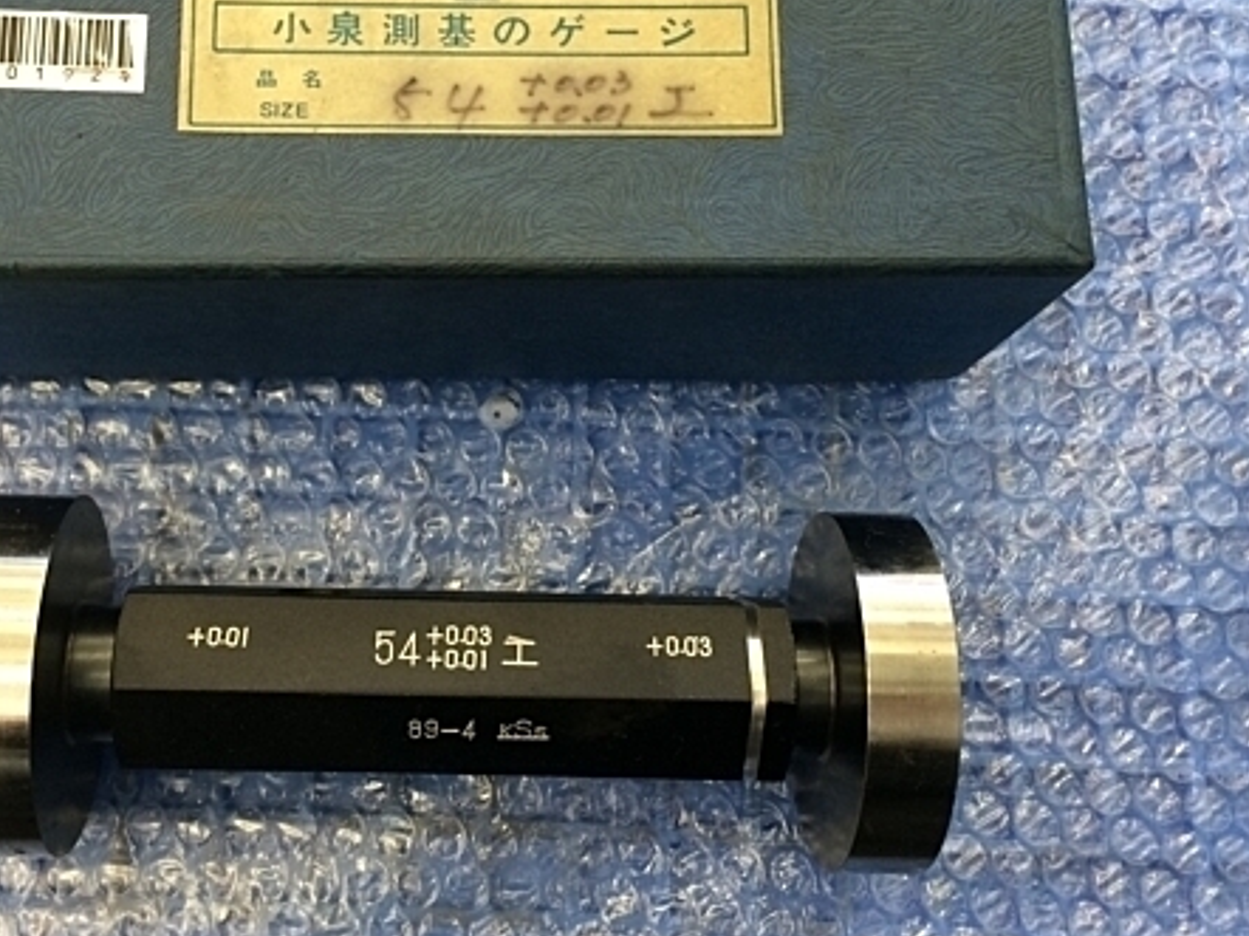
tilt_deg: -76.4
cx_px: 472
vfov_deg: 34.2
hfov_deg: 44.5
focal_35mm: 42
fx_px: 1515
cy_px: 393
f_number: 2.2
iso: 64
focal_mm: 4.15
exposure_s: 1/30
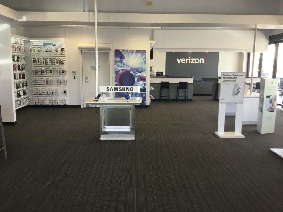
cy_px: 106
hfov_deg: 58.4
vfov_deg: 45.4
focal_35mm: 31
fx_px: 253
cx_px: 142
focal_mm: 3.3
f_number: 2.4
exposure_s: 1/40
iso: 32
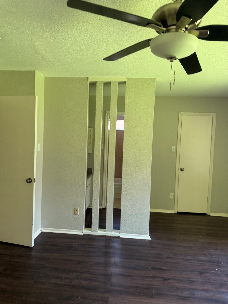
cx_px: 114
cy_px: 152
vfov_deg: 71.6
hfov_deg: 56.8
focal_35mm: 24
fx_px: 211
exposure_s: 1/103
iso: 200
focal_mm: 6.76
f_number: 1.78
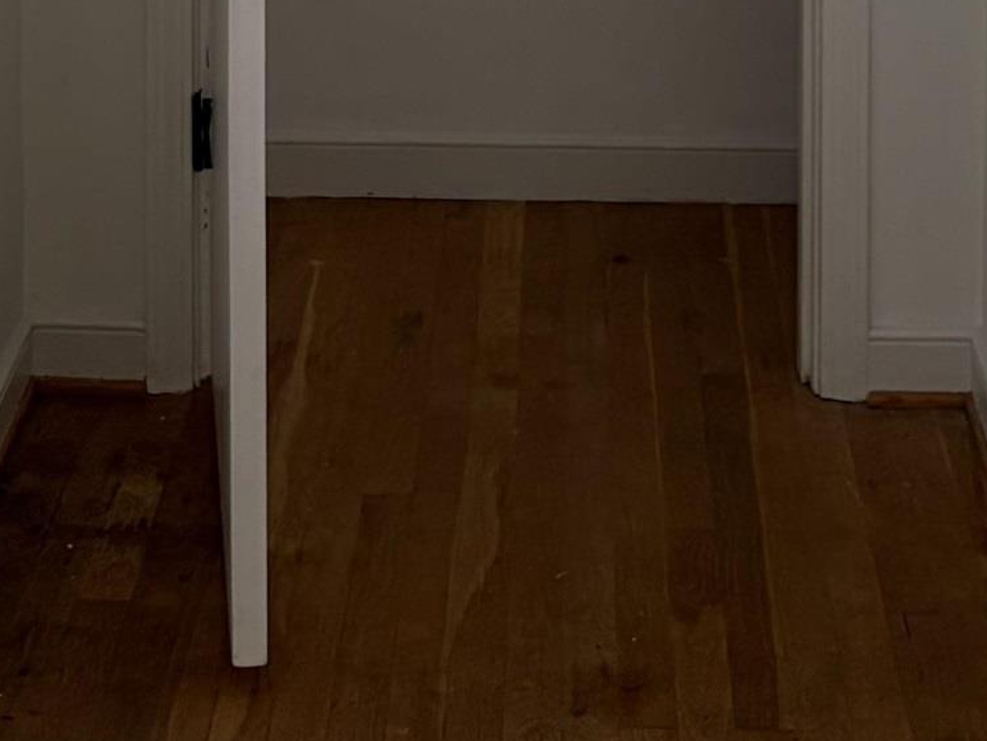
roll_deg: +0.2
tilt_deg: -4.6
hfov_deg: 18.4
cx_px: 474
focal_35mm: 107
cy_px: -606
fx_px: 3052
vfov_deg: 12.6
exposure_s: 1/106
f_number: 1.6
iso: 125
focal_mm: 5.96
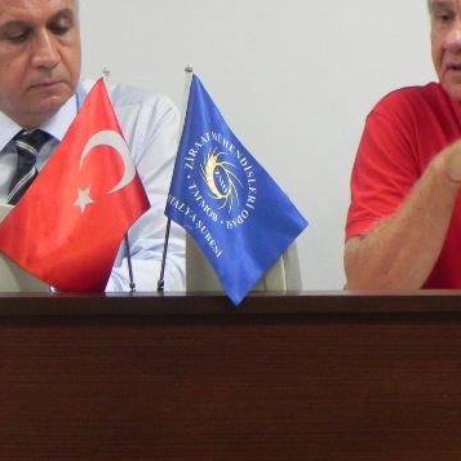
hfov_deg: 15.1
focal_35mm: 115
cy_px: 129
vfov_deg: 15.1
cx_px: 297
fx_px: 1733
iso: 400
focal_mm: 10.3
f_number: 3.5
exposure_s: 1/27.5
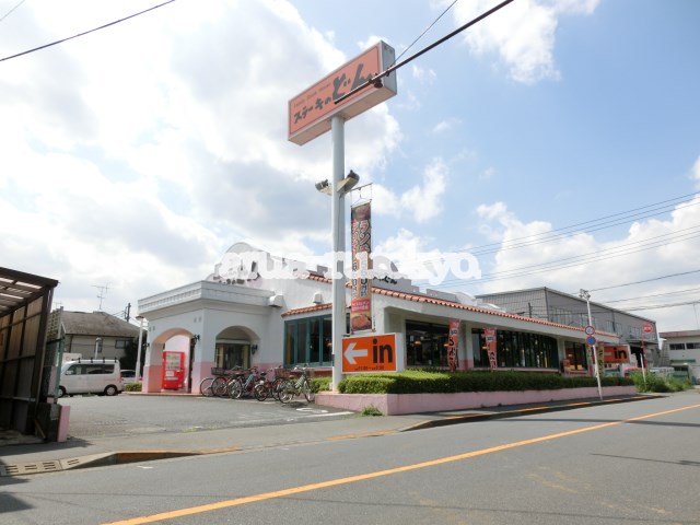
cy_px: 262
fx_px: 485
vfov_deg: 56.8
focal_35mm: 24
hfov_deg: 71.6
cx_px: 350
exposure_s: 1/200
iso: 80
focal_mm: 4.24
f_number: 7.9
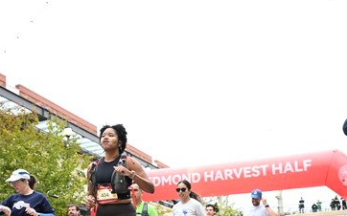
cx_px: 174
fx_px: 454
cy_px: 203
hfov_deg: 41.8
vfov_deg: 25.8
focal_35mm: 48
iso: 2000
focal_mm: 31
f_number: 4
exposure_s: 1/640
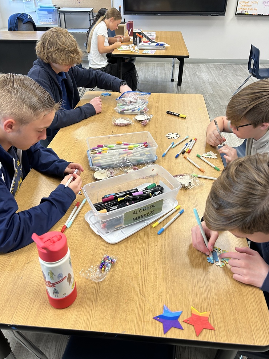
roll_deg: -0.6
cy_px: 177
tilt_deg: -35.2
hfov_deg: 51.4
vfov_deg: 65.3
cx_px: 137
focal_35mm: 27
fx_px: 280
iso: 100
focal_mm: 5.7
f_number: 1.5
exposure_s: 1/120
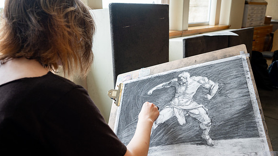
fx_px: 221
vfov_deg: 38.8
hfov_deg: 64.3
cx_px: 139
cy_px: 87
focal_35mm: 30
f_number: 4
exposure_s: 1/200
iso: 800
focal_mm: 28.5
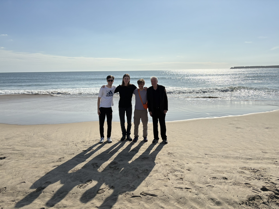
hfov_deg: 67.3
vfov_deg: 53.1
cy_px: 104
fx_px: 210
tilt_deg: -8.6
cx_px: 140
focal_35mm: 26
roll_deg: +1.0
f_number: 1.6
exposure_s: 1/10101
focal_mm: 5.96
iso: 40
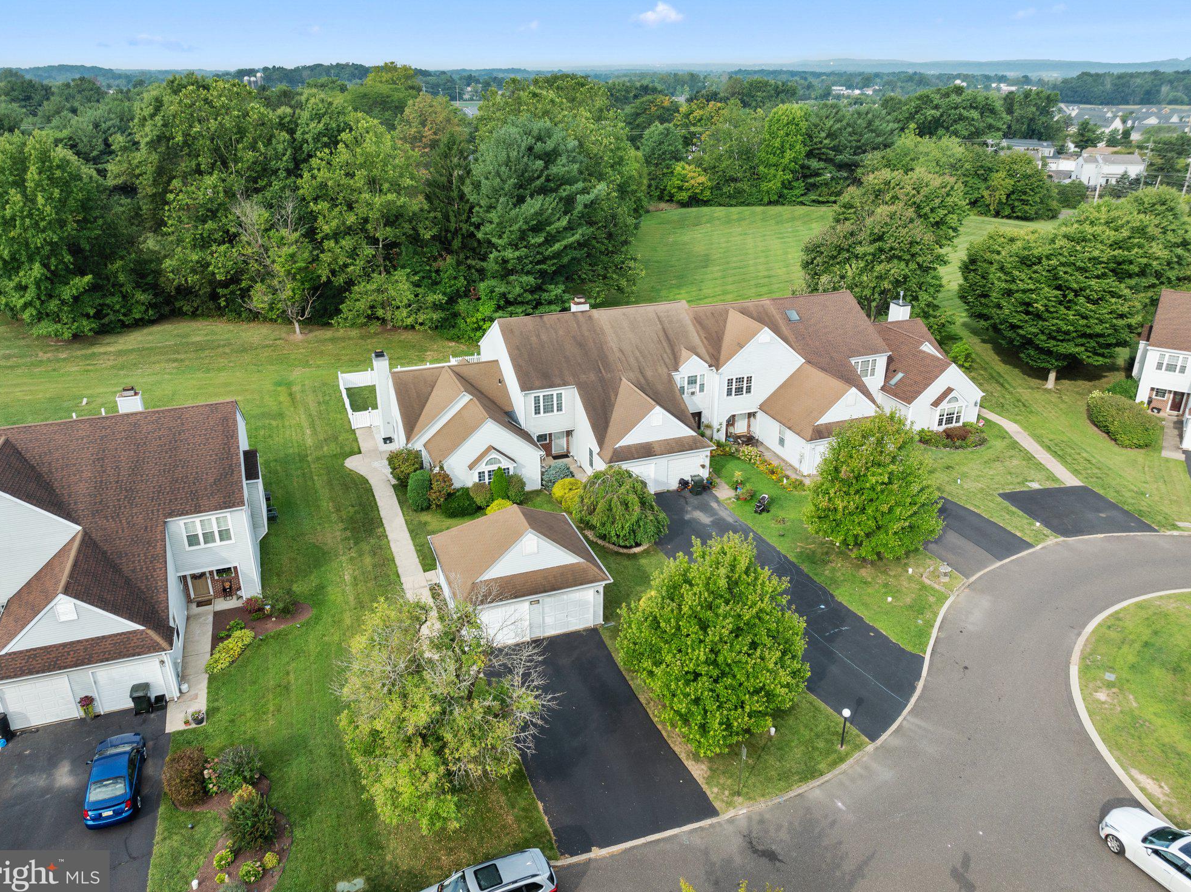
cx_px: 579
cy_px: 435
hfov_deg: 69.4
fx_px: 860
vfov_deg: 54.8
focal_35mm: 25
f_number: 2.8
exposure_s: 1/1000
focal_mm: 12.29
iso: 110
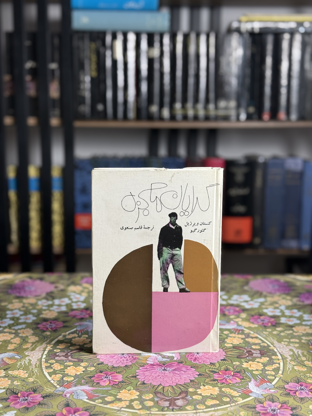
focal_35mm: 48
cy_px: 208
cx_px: 156
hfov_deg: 30.3
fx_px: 577
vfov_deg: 39.7
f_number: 1.78
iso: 80
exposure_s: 1/100
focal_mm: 6.76
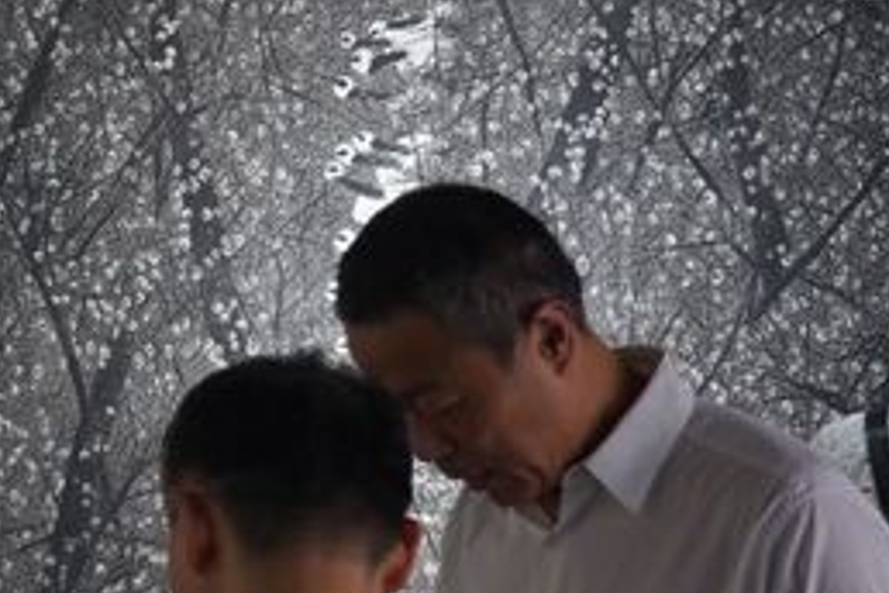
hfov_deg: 13.3
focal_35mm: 144
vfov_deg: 9.5
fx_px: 3556
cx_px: -534
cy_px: 424
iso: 320
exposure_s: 1/40
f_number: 4
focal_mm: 31
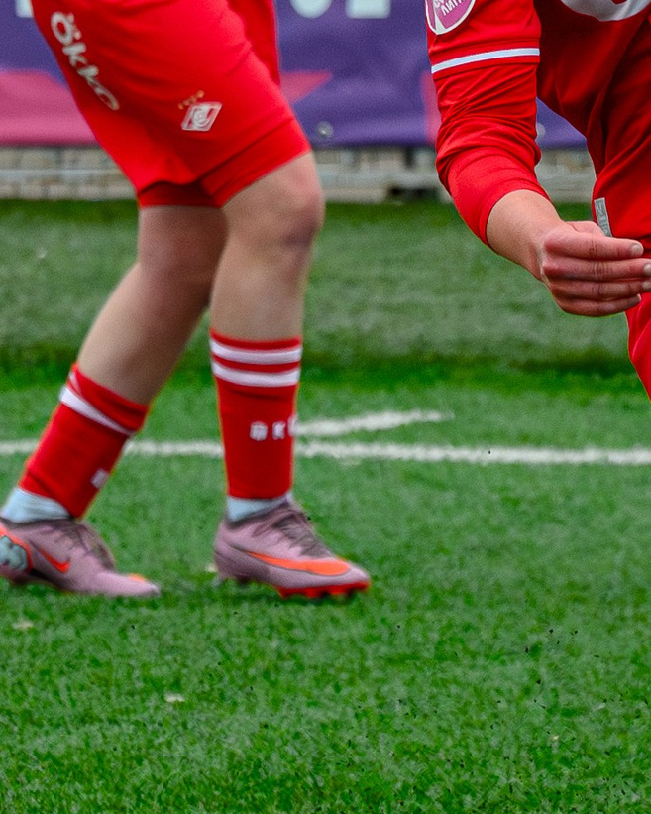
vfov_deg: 2.4
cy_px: 110
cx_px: 384
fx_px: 19408
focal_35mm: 806
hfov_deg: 1.9
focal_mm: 130
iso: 2000
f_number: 5
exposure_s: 1/5000
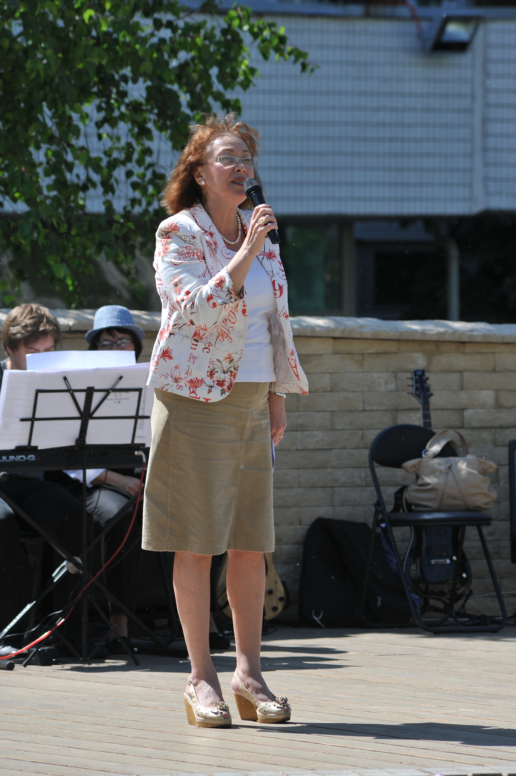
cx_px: 258
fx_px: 4521
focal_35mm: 210
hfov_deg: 6.5
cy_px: 388
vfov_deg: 9.8
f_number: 8
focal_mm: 210
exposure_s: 1/800
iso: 400
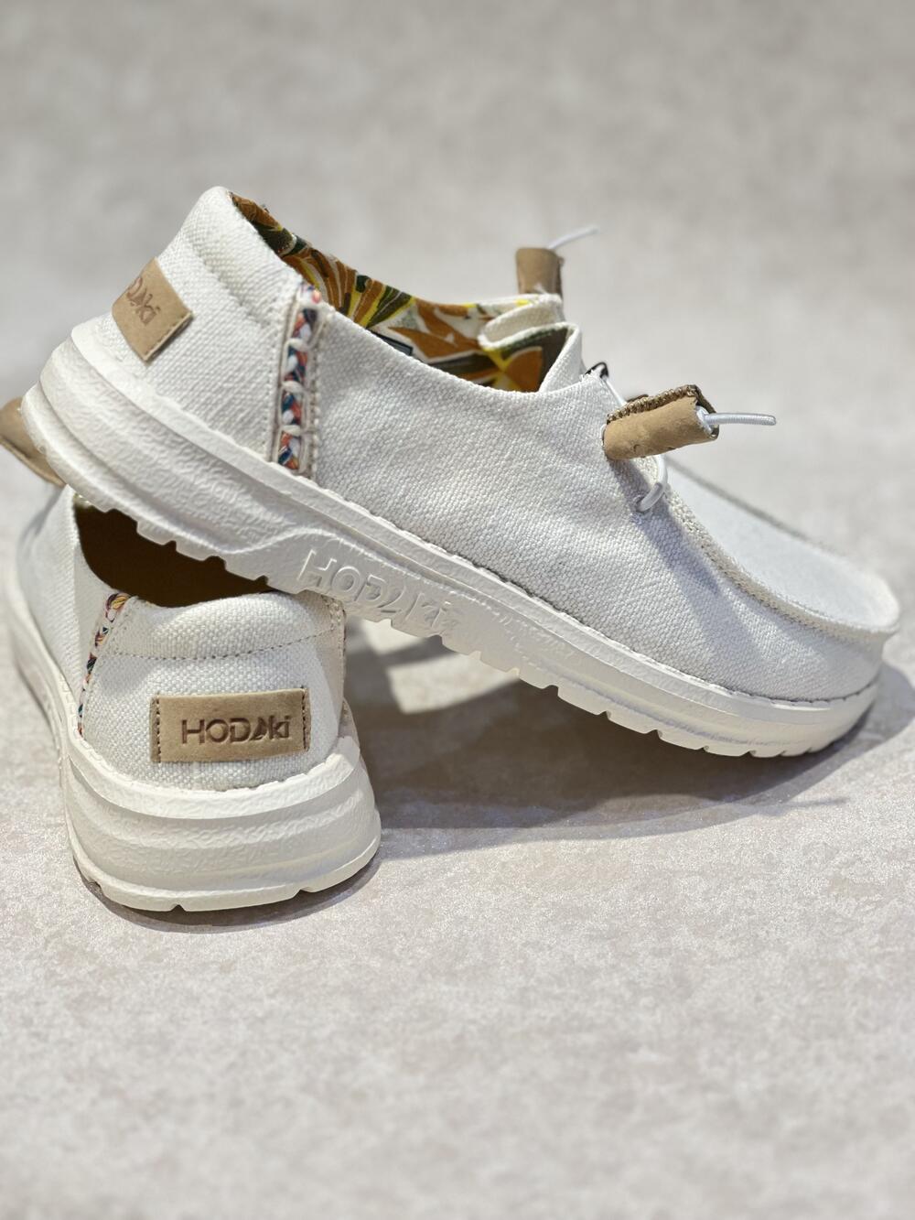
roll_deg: +0.8
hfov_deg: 19.1
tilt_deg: -25.9
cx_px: 458
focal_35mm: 77
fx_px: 2713
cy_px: 610
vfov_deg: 25.3
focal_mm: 9
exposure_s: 1/100
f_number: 2.8
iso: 160
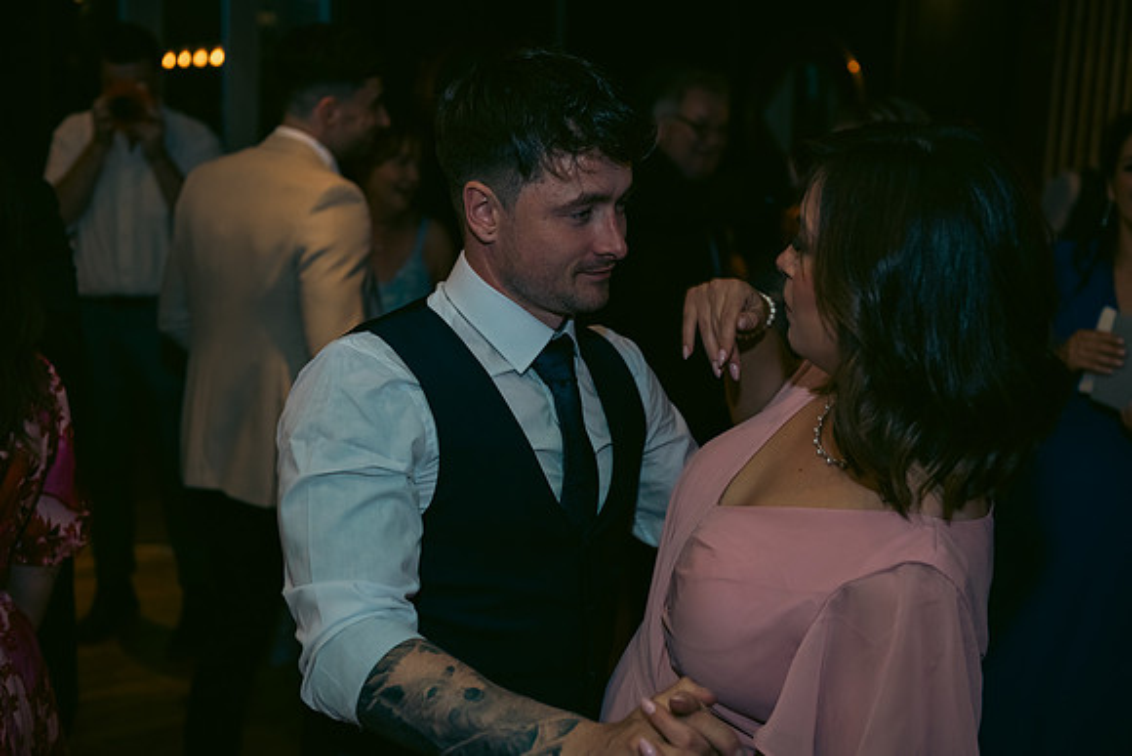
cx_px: 566
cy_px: 378
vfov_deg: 28.1
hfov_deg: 41.1
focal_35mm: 48
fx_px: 1510
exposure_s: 1/160
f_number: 3.5
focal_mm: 48
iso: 640
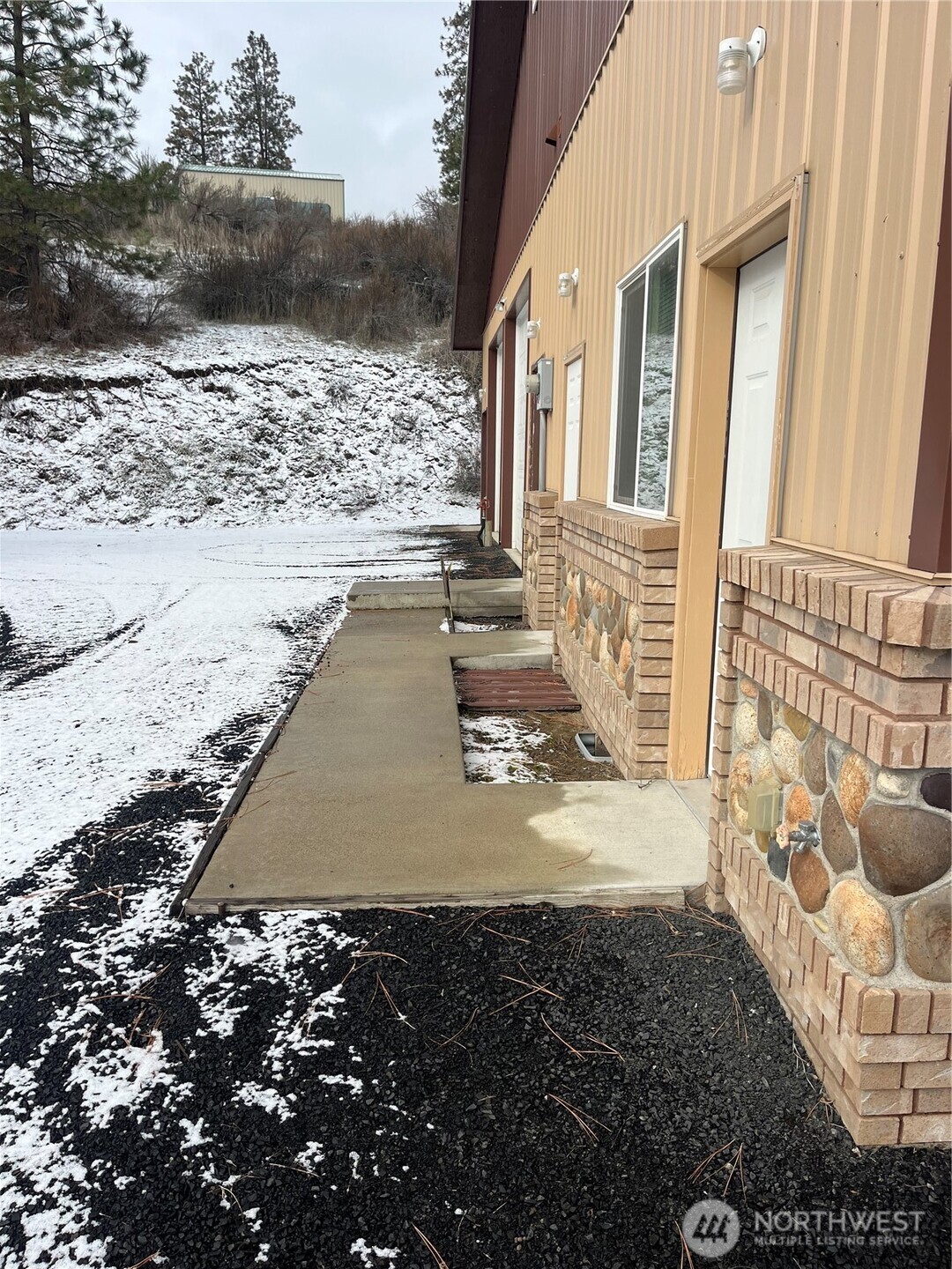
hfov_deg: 53.1
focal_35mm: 26
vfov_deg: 67.3
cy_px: 634
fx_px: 953
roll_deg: -0.4
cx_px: 476
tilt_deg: -10.9
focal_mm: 5.1
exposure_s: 1/2410
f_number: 1.6
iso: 50
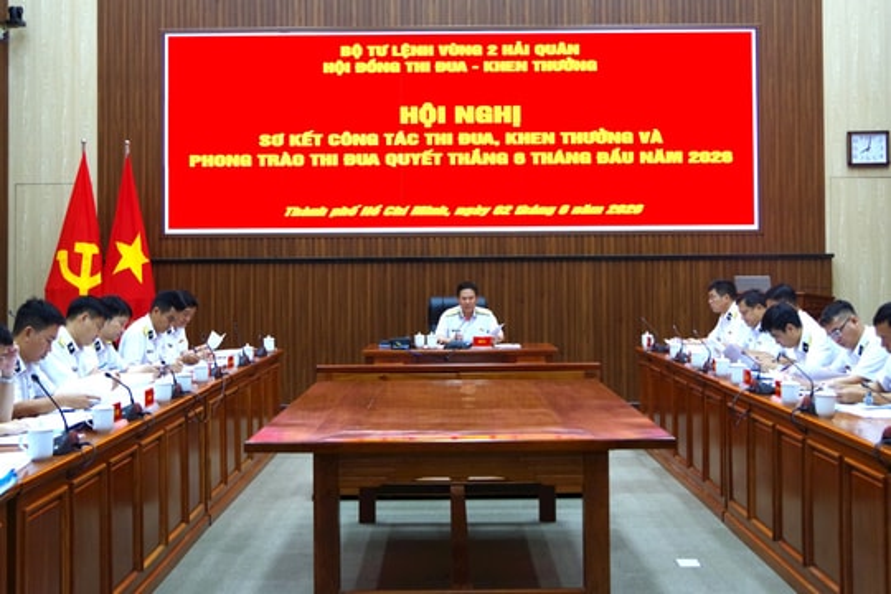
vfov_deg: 36.9
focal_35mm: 36
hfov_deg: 53.1
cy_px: 297
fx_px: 891
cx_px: 446
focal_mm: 24
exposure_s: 1/80
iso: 1600
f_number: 5.6
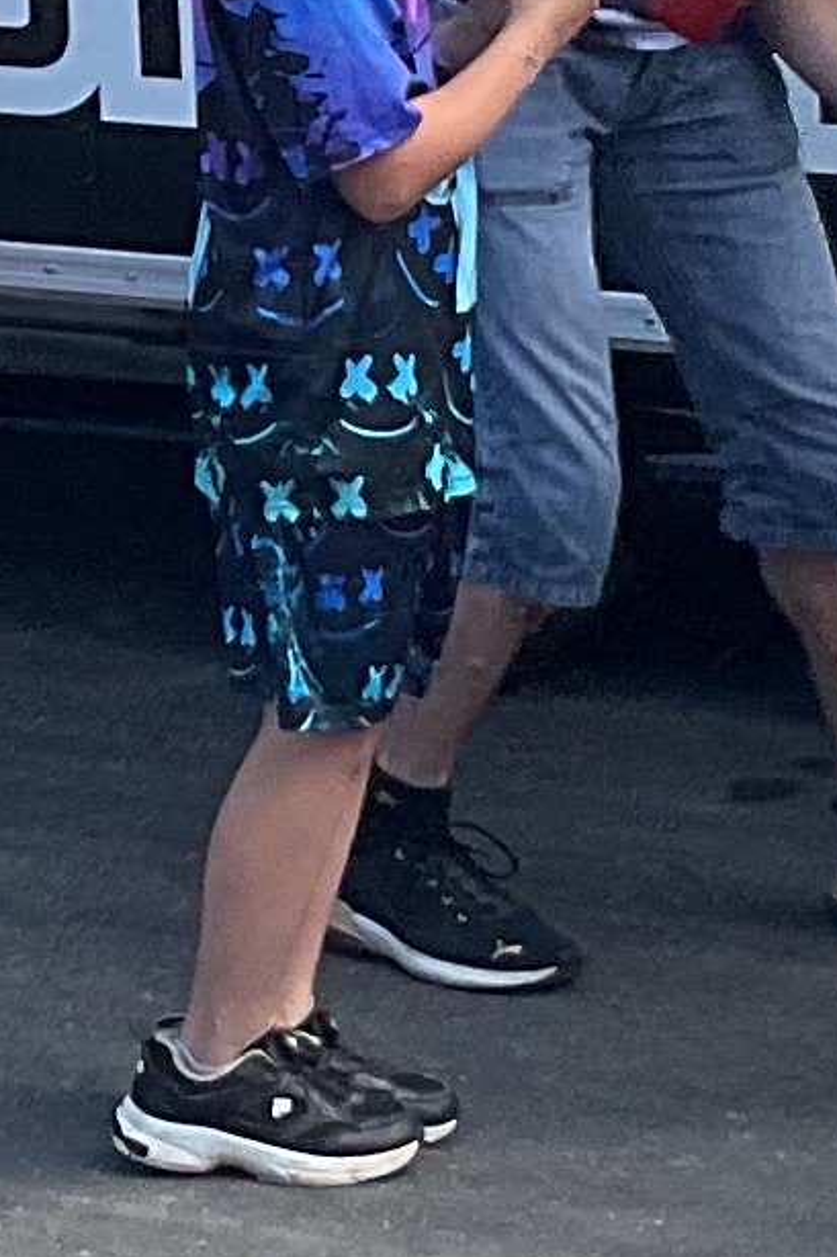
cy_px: -8
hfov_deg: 6.9
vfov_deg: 10.3
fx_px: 6909
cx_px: 145
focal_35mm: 198
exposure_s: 1/1035
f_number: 1.8
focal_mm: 3
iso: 16
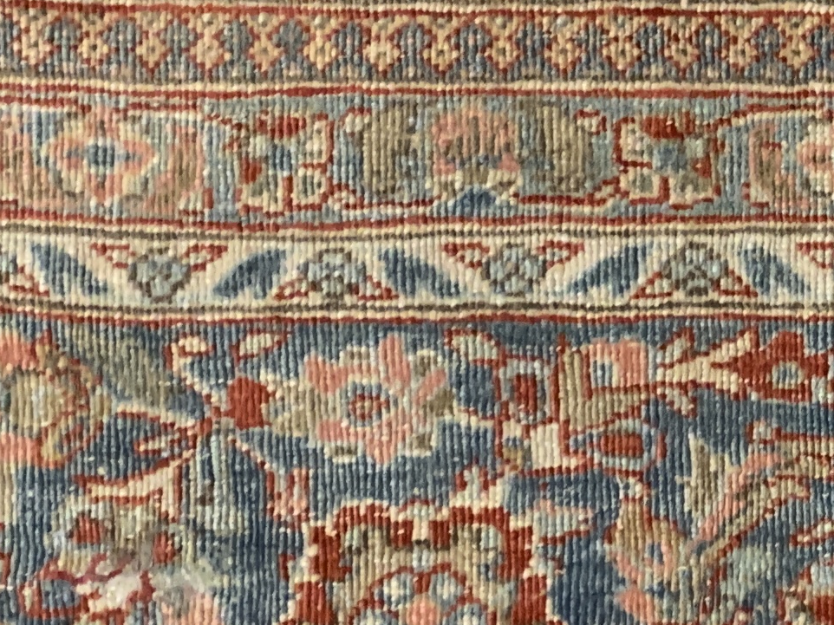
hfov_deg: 16.2
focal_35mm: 109
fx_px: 2625
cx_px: 1314
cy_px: 117
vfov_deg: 13.5
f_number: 1.8
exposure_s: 1/60
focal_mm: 4.25
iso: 200
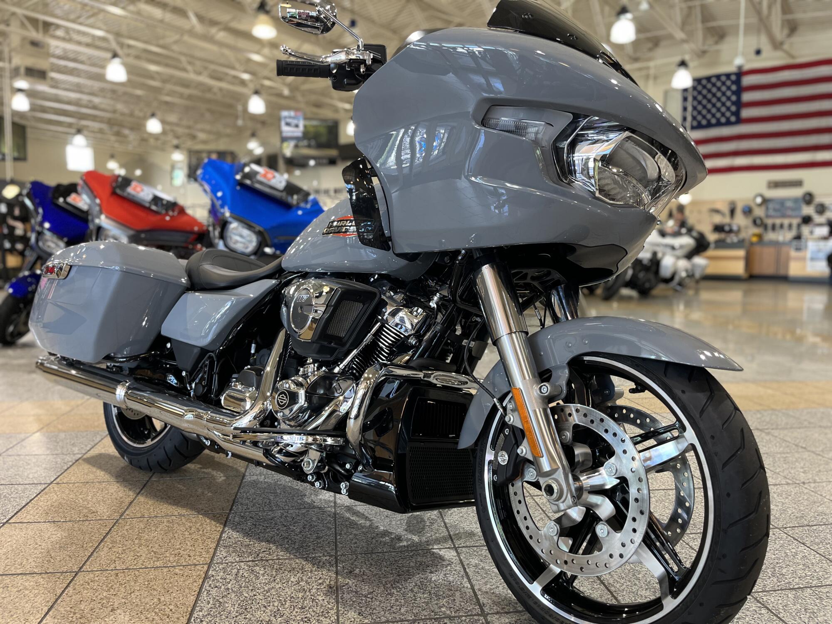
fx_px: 625
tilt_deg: -5.4
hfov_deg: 67.3
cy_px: 312
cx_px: 416
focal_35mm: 26
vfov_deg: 53.1
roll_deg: +0.3
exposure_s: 1/60
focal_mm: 5.1
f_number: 1.6
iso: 100
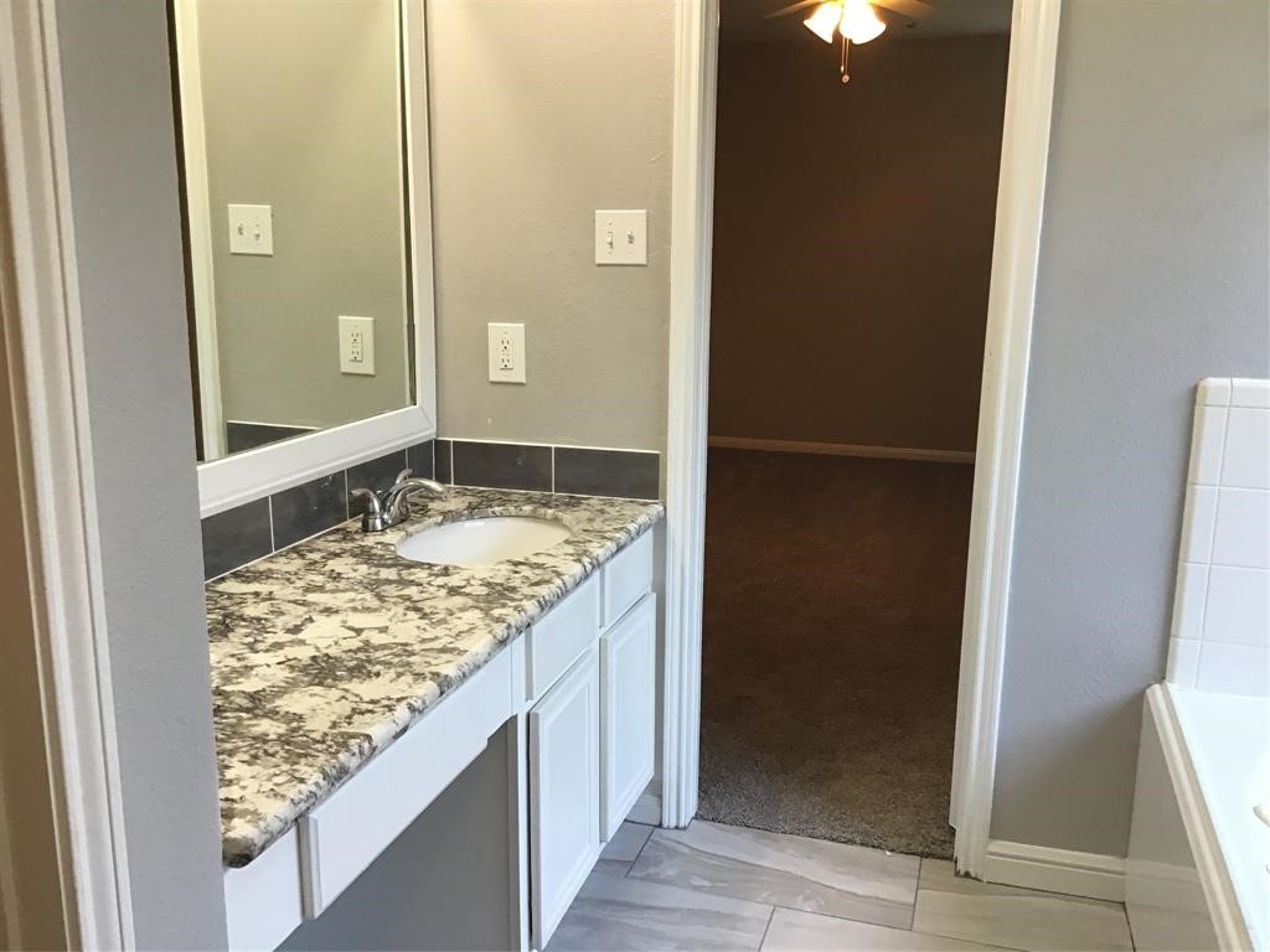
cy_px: 476
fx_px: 1137
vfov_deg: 45.4
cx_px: 635
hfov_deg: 58.4
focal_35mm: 31
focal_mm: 3.3
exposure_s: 1/30
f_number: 2.4
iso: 40
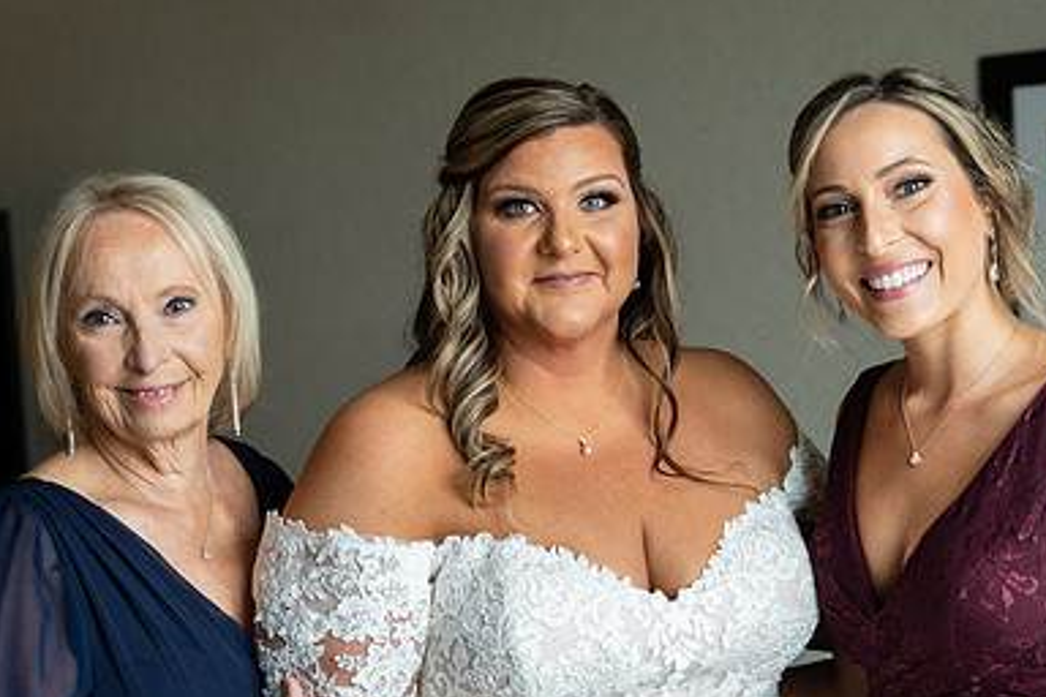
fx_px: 2237
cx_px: 561
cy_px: 519
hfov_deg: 26.3
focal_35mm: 77
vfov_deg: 17.6
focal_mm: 51
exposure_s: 1/1000
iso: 2000
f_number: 2.8
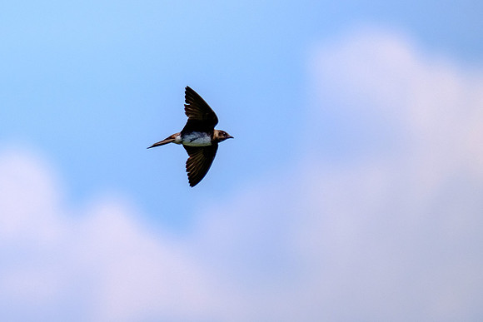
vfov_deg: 1.3
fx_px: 14740
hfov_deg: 1.9
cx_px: 41
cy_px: 111
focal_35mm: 1098
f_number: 5.6
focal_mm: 400
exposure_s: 1/4000
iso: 500
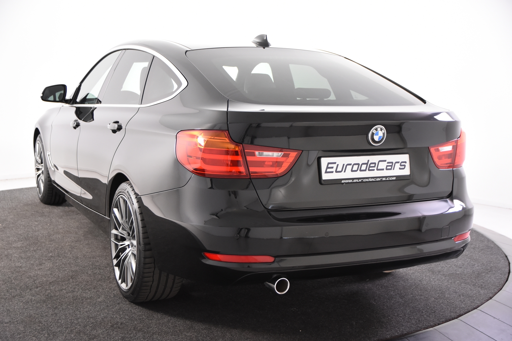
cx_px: 256
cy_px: 170
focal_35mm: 46
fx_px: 661
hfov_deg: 42.3
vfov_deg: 28.9
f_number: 3.5
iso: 1600
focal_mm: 31
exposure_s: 1/50
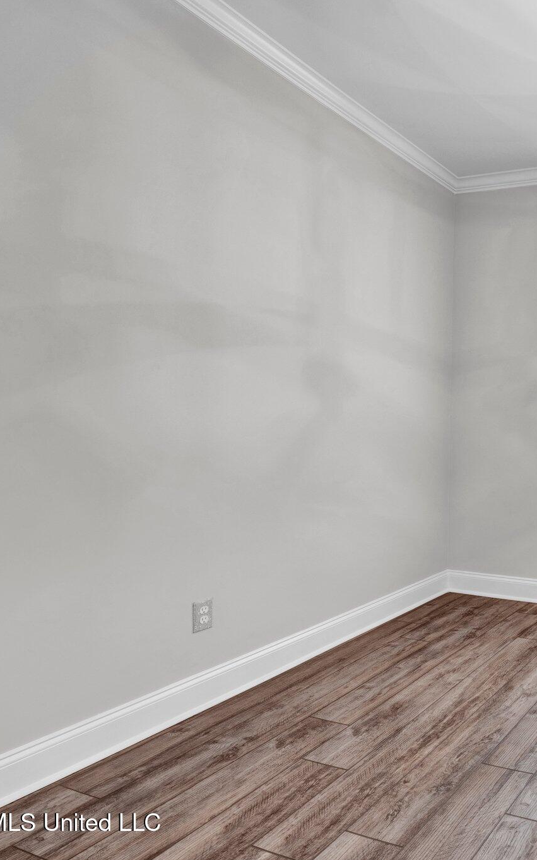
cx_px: 630
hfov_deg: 39.6
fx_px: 542
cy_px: 431
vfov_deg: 76.8
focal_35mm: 23
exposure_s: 1/15
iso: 400
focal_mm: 15.1
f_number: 8
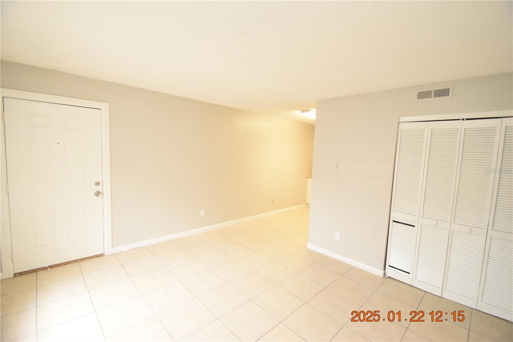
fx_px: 214
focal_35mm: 15
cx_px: 256
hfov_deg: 100.4
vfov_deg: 77.3
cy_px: 171
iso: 1600
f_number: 3.5
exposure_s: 1/60
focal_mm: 10
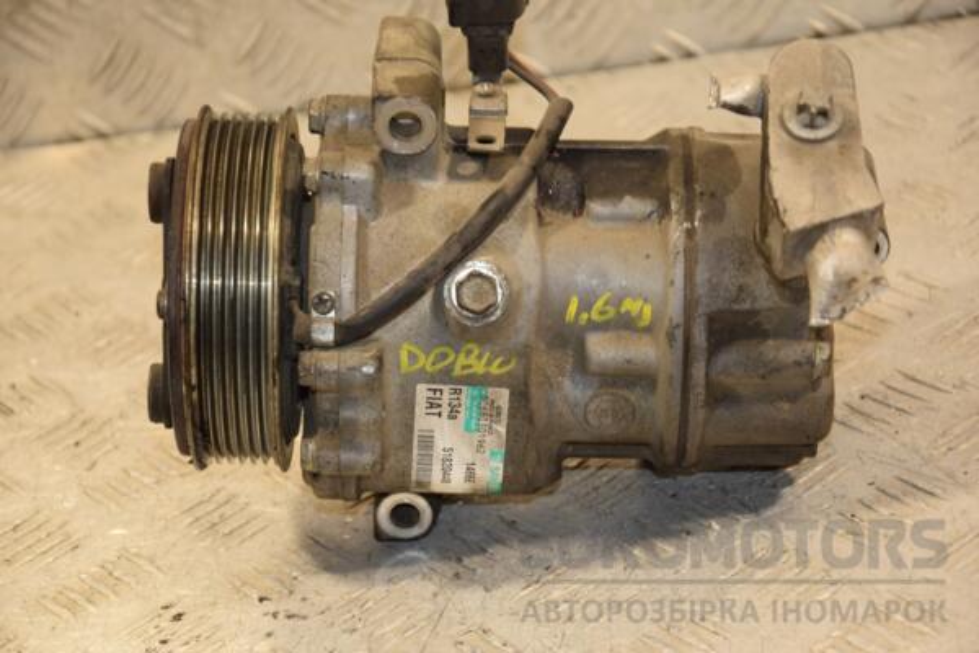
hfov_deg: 16.1
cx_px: 490
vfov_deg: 10.8
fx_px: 3467
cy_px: 326
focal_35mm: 128
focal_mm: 85
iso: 800
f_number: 5.6
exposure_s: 1/125
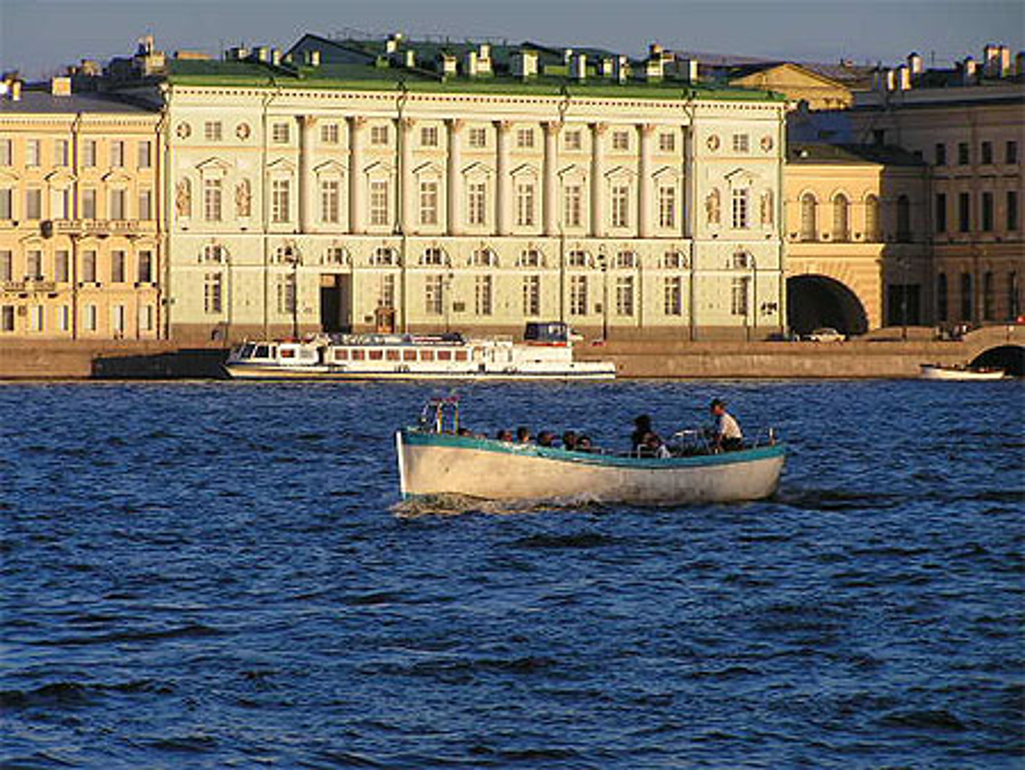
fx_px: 7110
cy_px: 385
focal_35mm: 240
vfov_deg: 6.2
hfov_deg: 8.2
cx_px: 512
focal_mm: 39.8
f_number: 4
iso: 50
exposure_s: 1/400
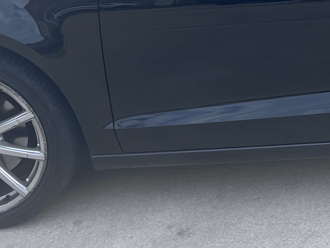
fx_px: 906
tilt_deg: -17.6
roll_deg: +1.5
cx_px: 409
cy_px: -2
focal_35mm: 95
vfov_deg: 15.3
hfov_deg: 19.3
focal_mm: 5.1
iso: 50
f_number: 1.6
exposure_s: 1/845
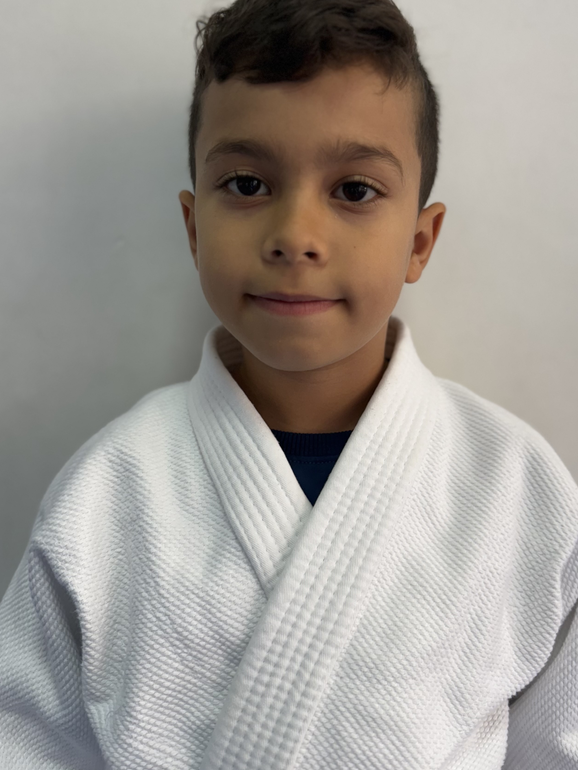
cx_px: 318
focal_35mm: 29
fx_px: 646
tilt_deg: -0.3
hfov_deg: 48.2
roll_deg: -1.4
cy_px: 315
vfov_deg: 61.2
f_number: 1.78
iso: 160
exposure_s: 1/100
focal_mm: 6.76
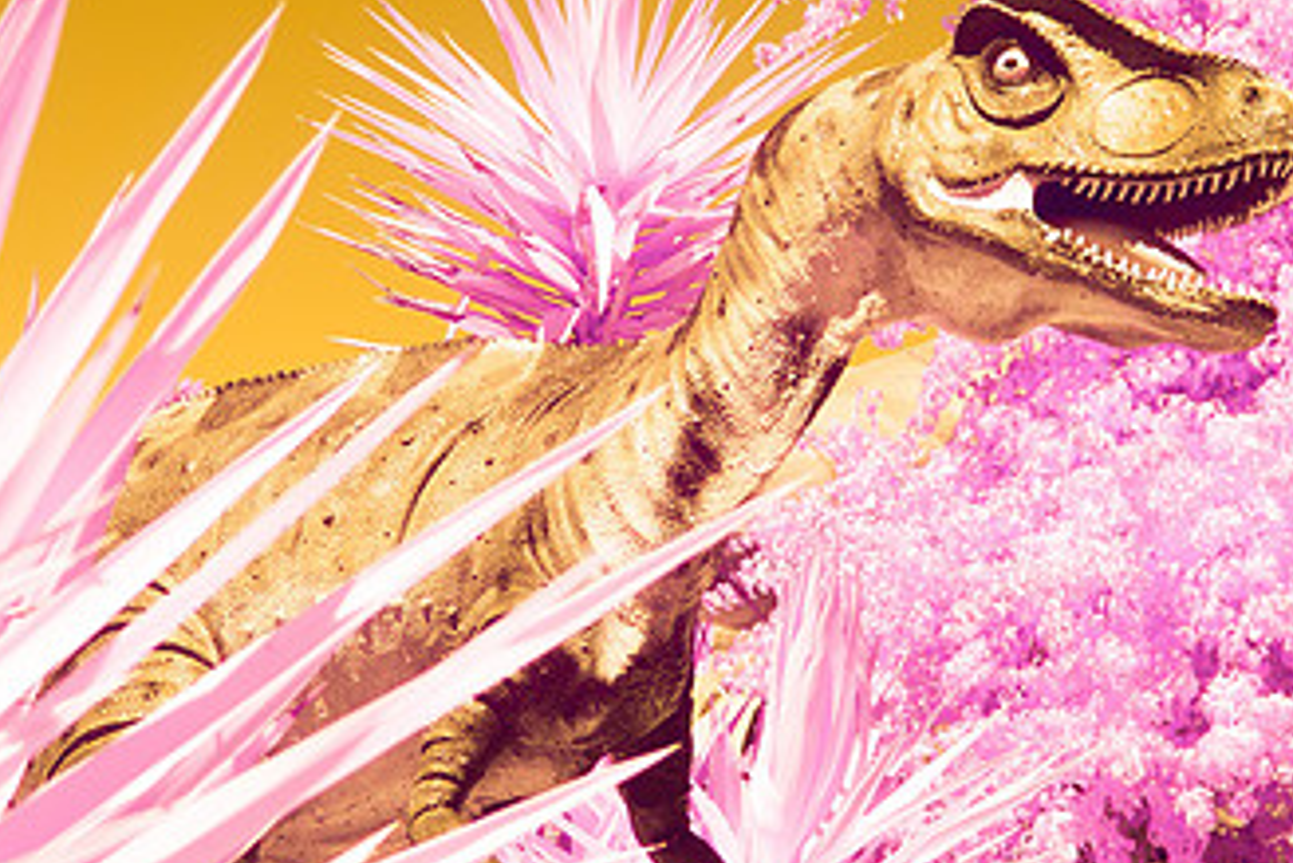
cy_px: 392
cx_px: 583
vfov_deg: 11.0
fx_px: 4491
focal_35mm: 125
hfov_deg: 16.4
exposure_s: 1/320
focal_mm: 34
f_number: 6.3
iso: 200
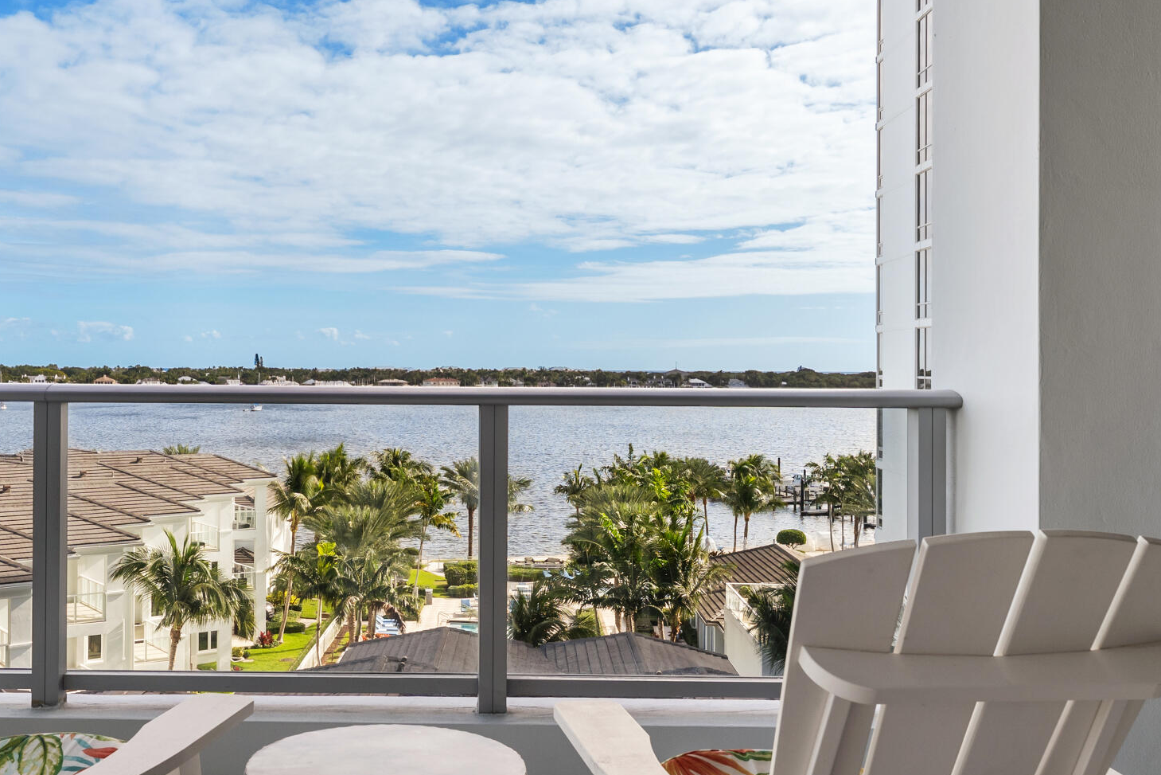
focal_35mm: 37
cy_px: 354
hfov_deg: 50.5
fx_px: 1207
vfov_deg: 35.6
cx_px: 392
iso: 400
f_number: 9
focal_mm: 18.2
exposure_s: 1/400
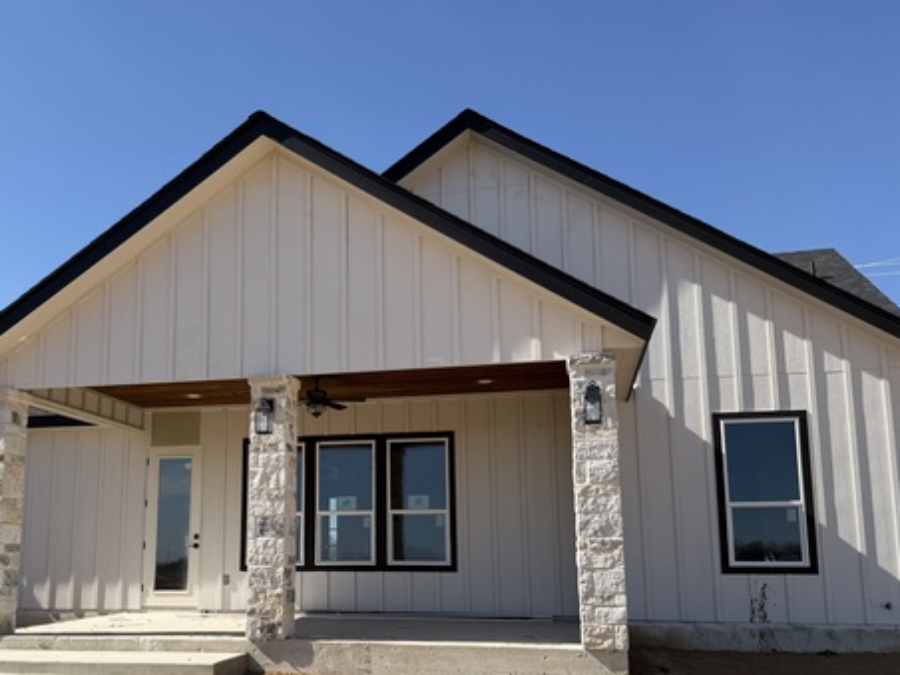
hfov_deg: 53.3
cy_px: 422
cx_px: 331
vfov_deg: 41.5
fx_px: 884
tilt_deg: +9.4
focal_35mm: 34
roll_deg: +0.2
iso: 80
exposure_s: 1/4975
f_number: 1.78
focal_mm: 6.76
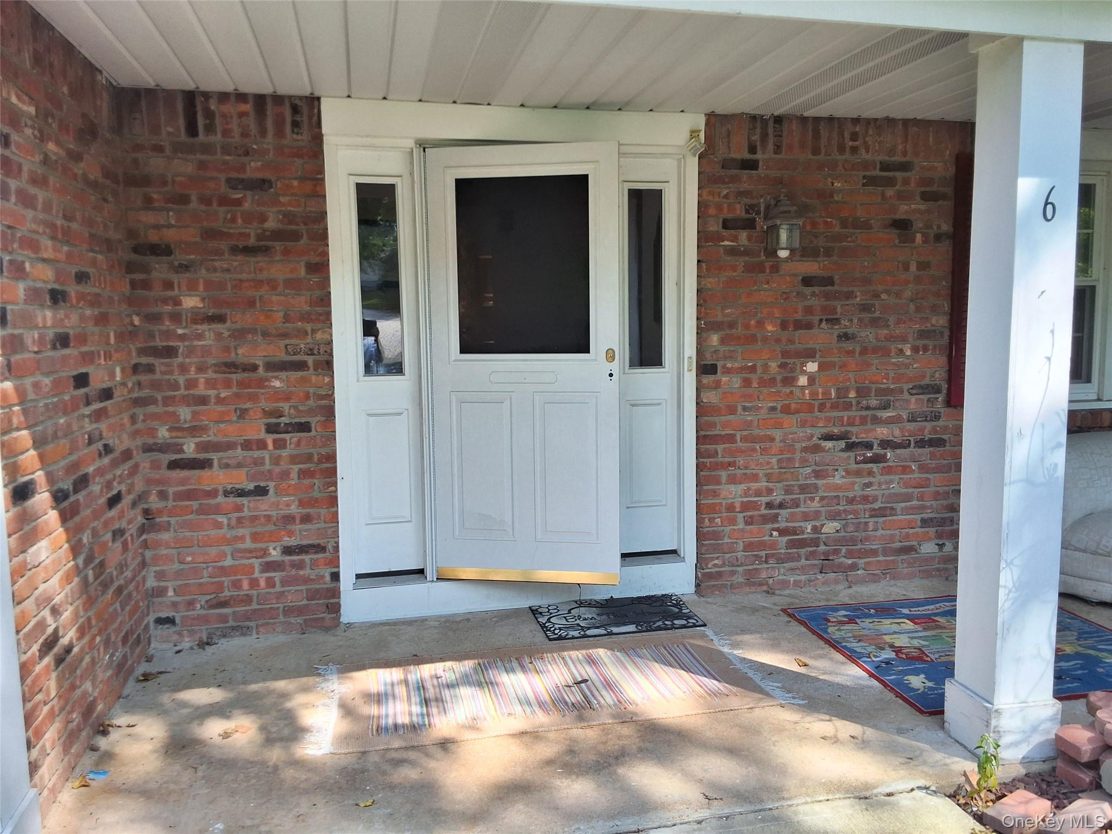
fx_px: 899
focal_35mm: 28
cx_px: 556
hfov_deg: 63.4
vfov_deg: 49.7
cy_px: 417
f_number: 1.9
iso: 32
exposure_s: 1/416
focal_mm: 2.91
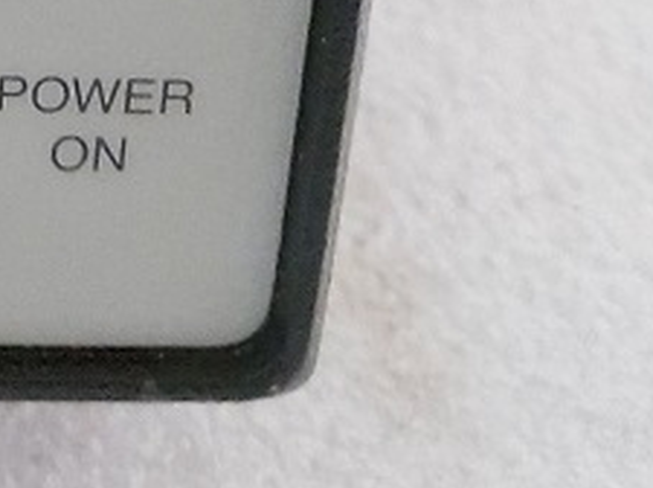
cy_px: -532
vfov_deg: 11.5
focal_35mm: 114
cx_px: -490
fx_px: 2147
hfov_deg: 15.2
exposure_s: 1/24
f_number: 2
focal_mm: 4.58
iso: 500
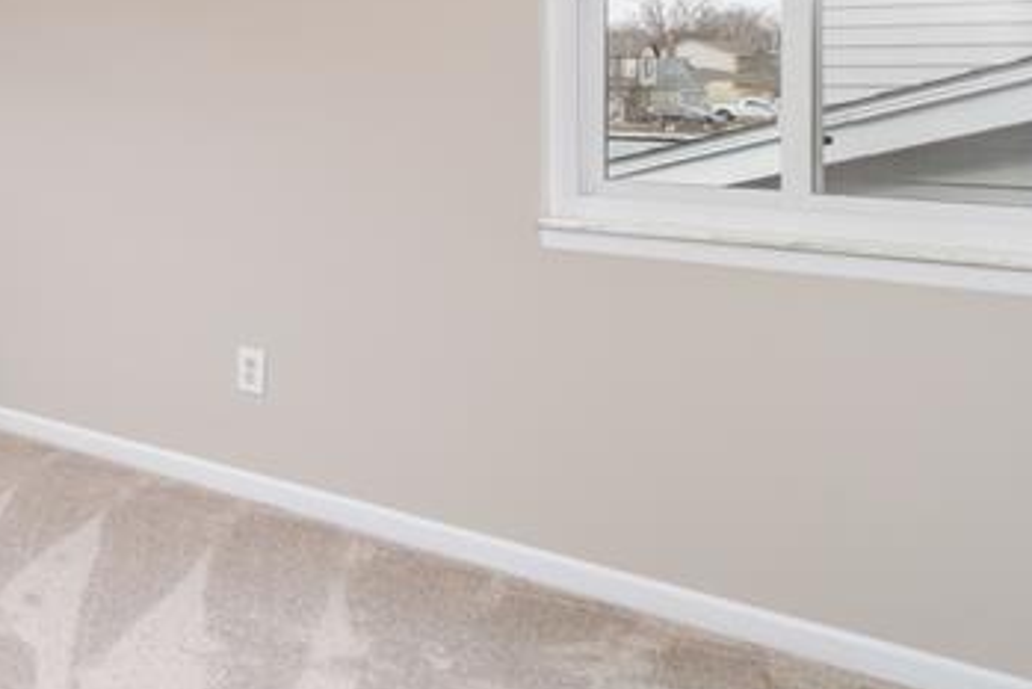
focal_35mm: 44
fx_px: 1262
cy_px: 41
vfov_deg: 29.0
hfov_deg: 32.9
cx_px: -313
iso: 500
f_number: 6.4
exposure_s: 1/250
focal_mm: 10
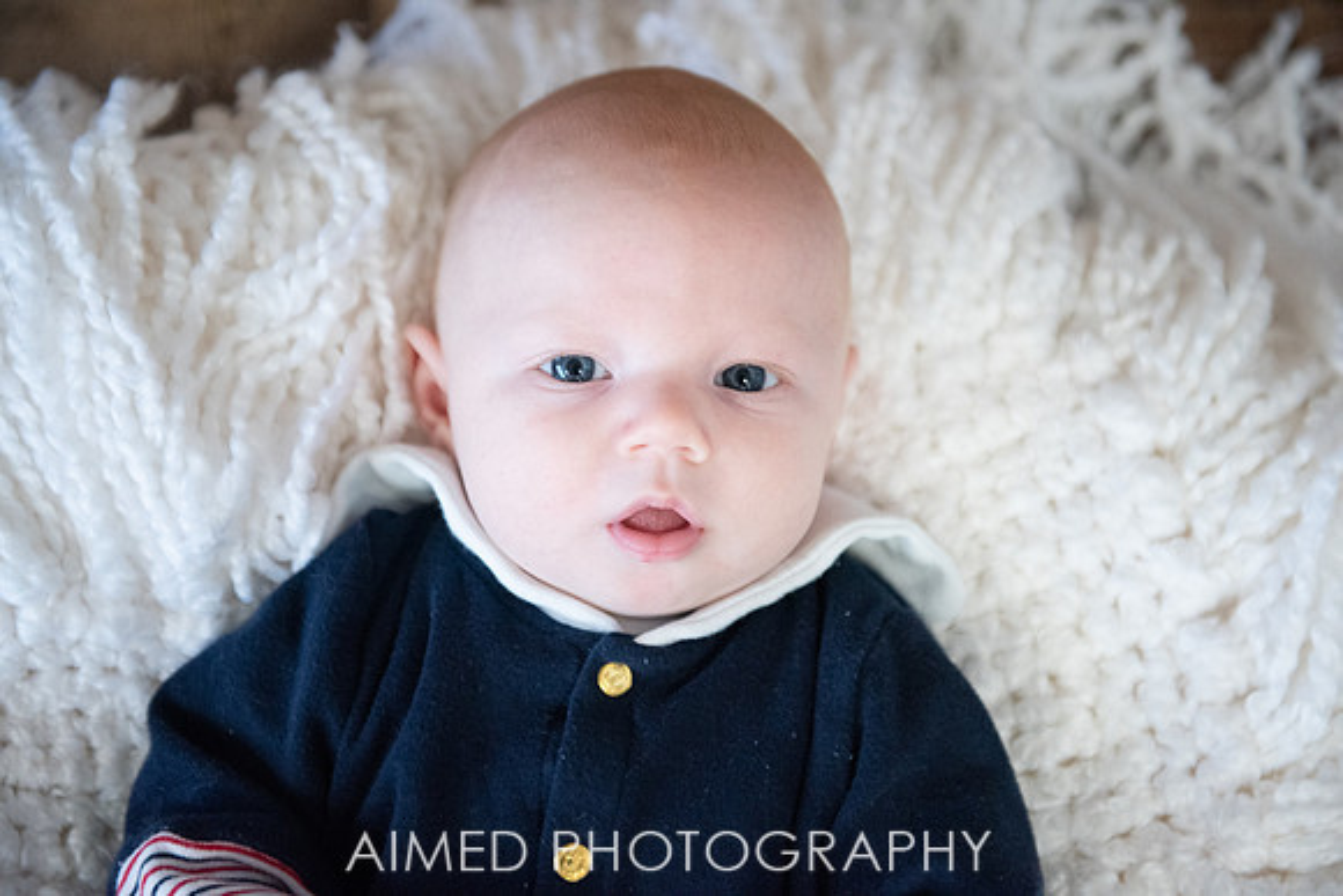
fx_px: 2612
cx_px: 672
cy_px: 448
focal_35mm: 70
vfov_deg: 19.5
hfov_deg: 28.8
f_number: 2.8
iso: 2000
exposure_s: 1/160
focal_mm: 70
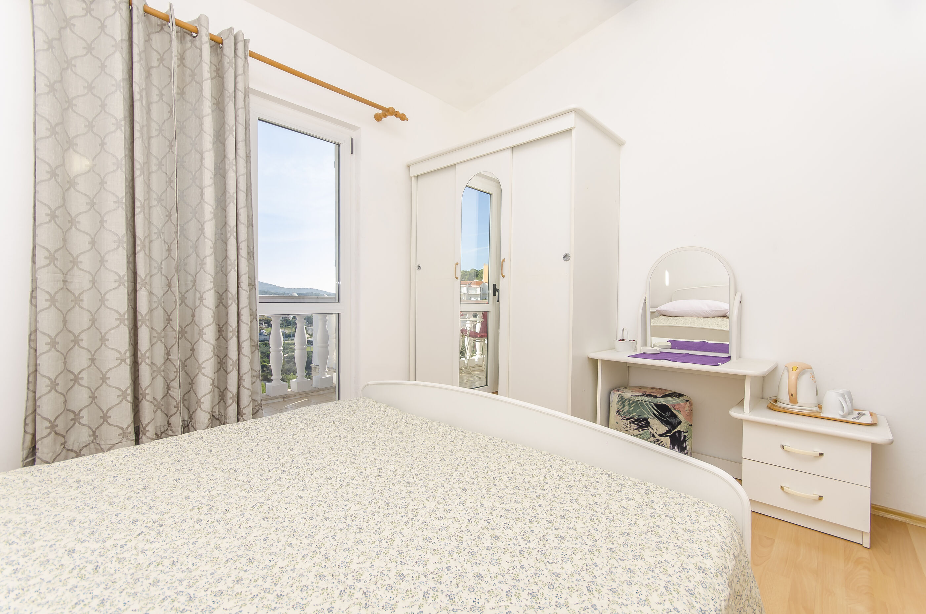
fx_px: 385
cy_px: 307
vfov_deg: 77.1
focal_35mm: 15
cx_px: 463
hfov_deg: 100.5
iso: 100
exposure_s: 1/160
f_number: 7.1
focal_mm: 10
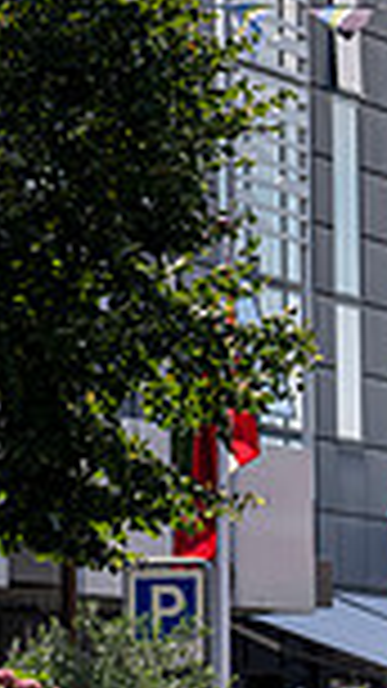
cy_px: 598
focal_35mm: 534
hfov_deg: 2.3
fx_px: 9747
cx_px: 1067
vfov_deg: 4.0
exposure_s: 1/500
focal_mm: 132
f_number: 5
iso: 100
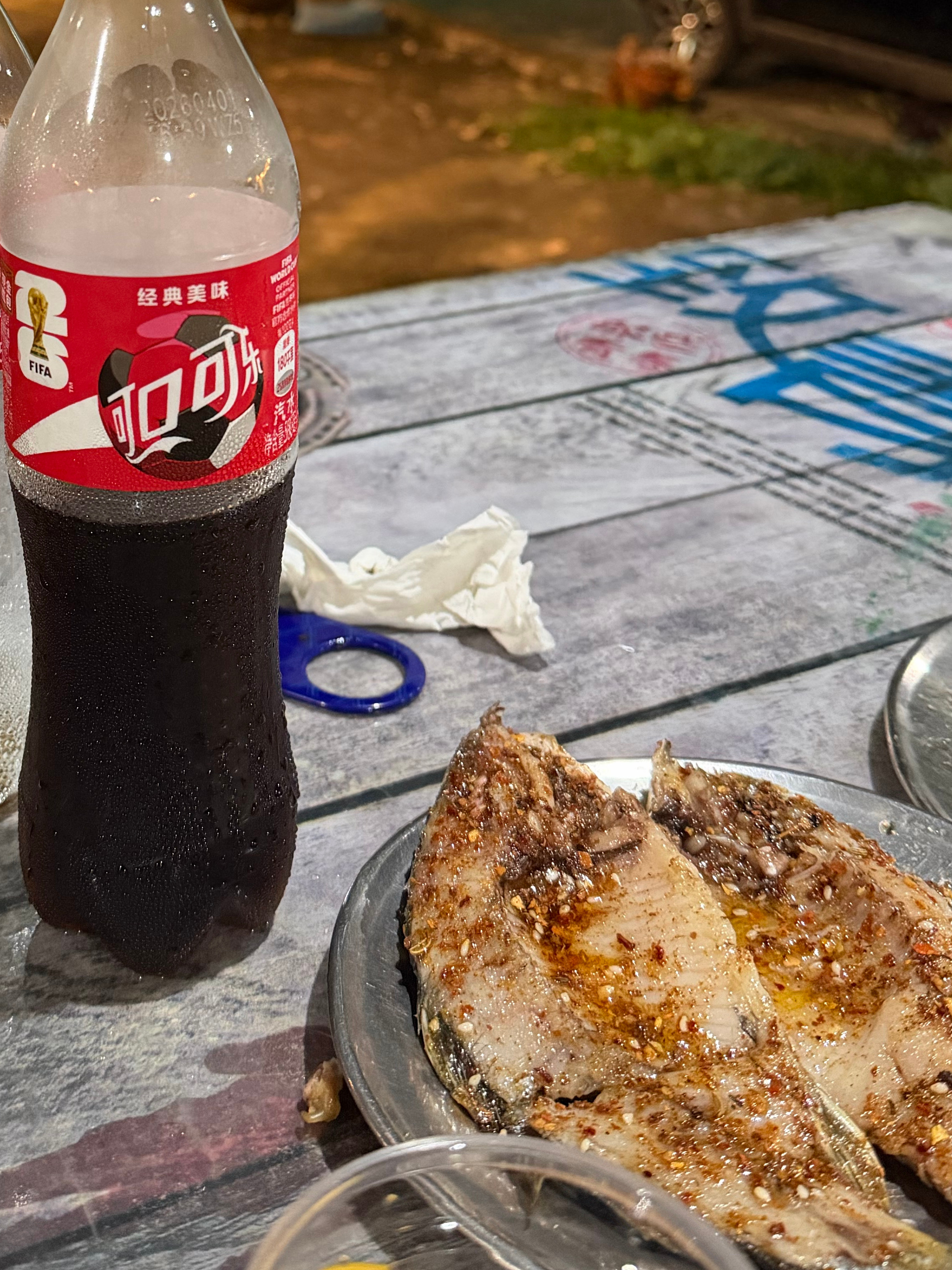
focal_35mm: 45
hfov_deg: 31.7
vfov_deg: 40.5
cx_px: 262
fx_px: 1650
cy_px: 273
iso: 800
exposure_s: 1/50
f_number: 1.78
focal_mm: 6.76
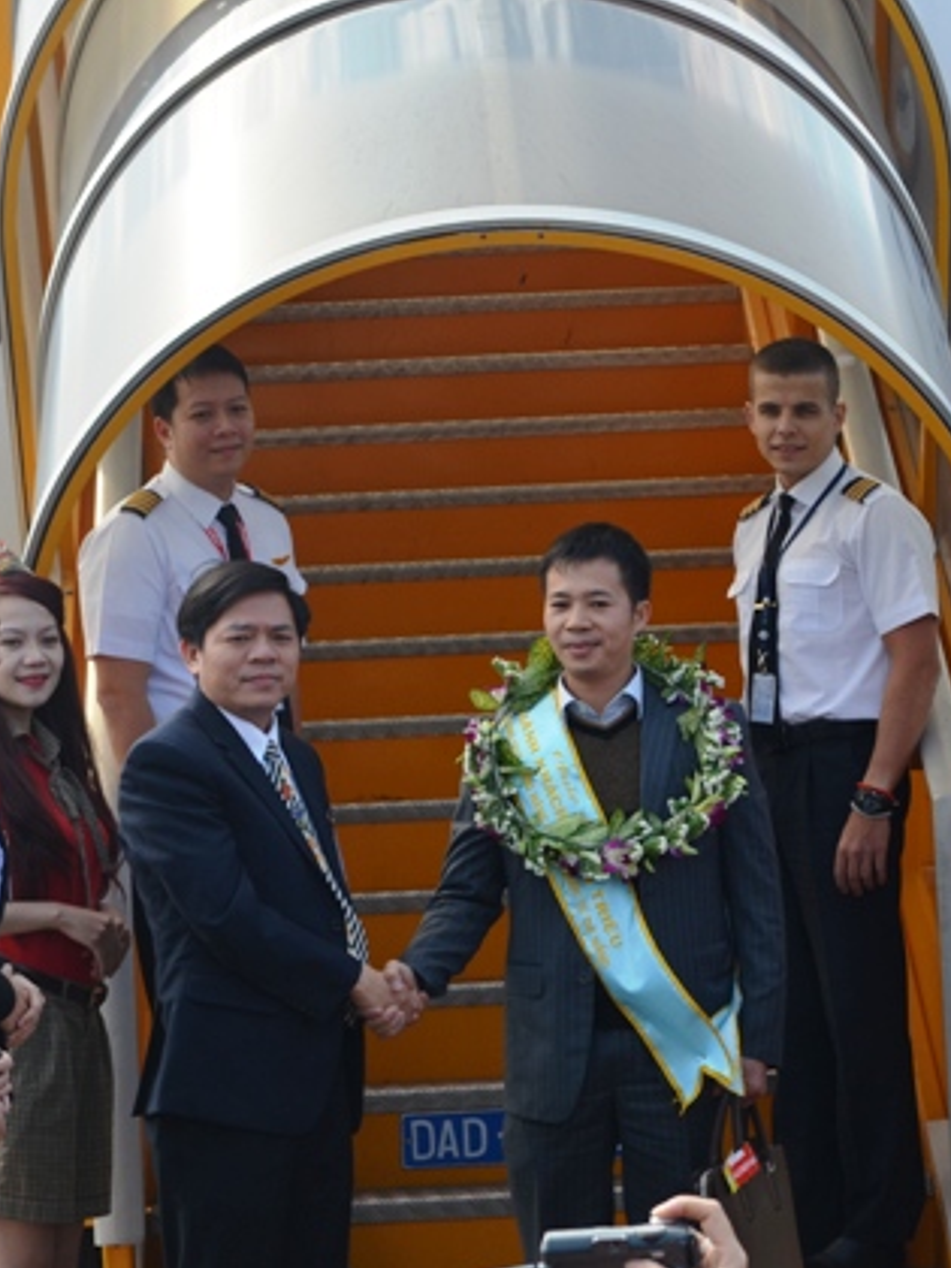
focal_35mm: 121
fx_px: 4422
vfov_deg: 16.3
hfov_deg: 12.3
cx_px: 556
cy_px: 637
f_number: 8
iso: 200
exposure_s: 1/250
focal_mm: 55
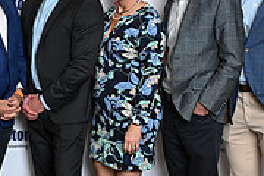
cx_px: 32
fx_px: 733
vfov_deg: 13.7
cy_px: 105
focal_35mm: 100
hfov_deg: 20.1
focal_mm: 31
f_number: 3.5
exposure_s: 1/60
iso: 200
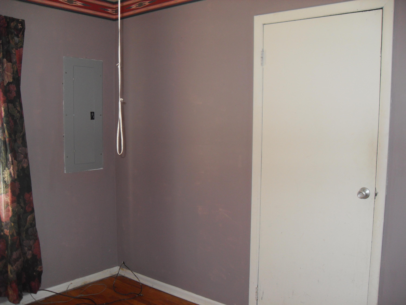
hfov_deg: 54.0
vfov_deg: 41.8
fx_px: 399
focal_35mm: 34
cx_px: 203
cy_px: 152
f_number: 2.8
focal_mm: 6.3
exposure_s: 1/45
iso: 100
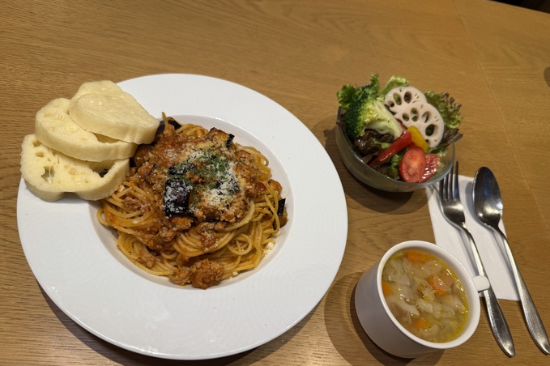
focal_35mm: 26
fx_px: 397
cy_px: 207
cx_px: 269
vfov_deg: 49.4
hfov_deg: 69.4
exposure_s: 1/100
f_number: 1.78
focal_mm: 6.76
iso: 64
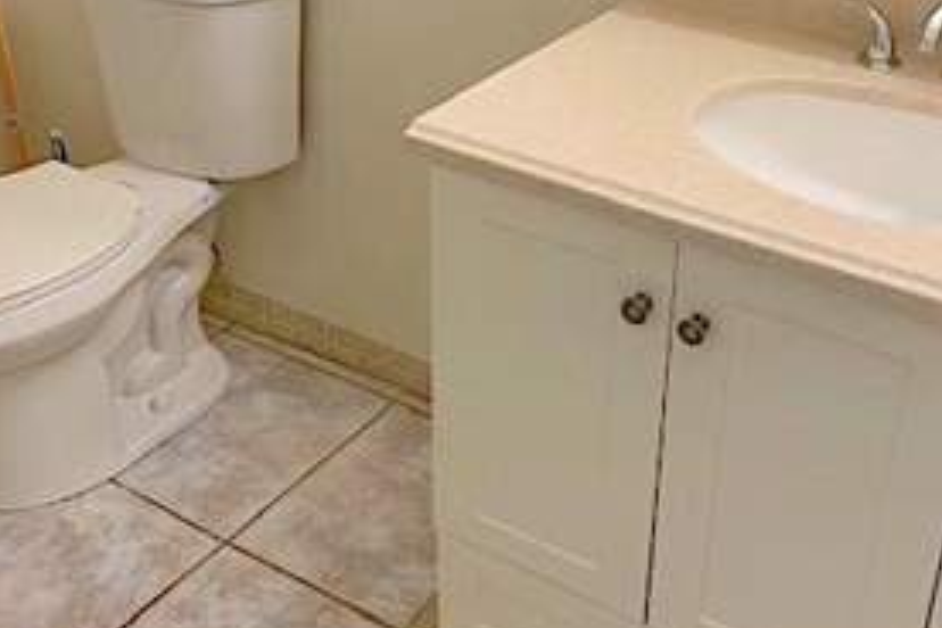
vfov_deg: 28.4
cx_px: 563
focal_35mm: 47
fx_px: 1230
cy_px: 201
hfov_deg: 41.7
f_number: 1.8
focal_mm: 4.25
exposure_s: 1/60
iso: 50
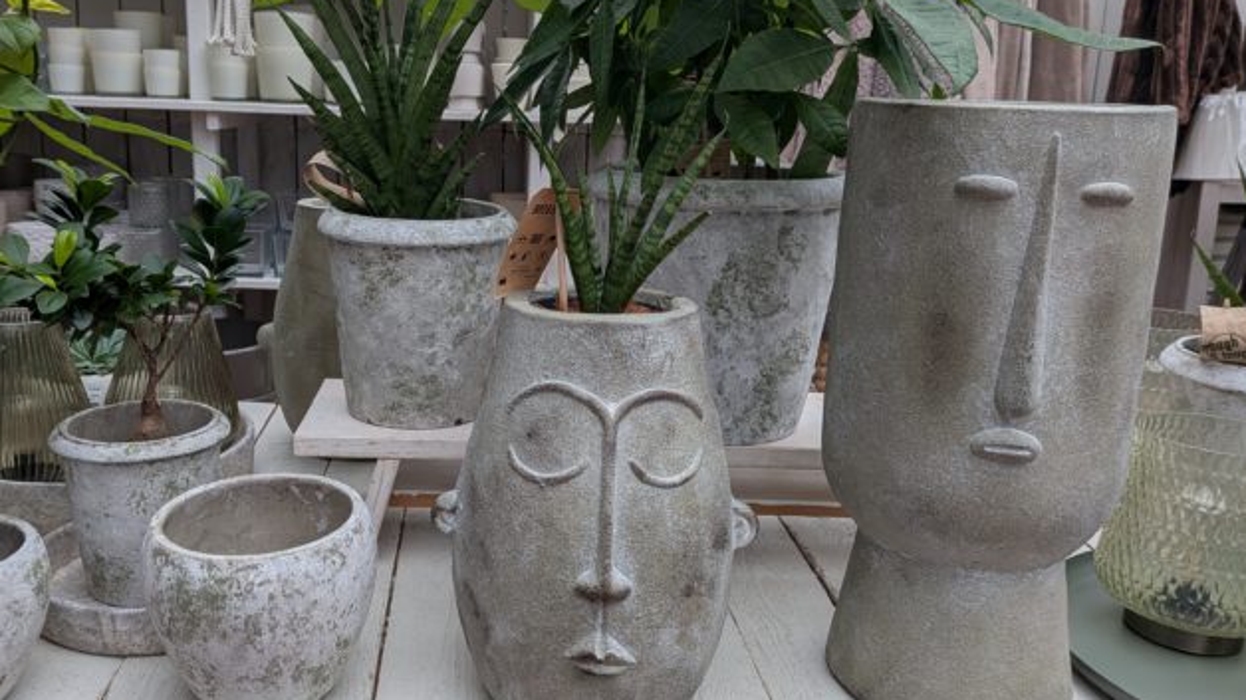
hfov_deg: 60.6
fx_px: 1057
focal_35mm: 32
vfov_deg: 36.6
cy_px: 327
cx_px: 508
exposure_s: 1/279
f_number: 1.7
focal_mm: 4.53
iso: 31
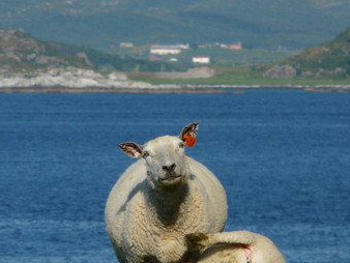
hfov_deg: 2.1
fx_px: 9643
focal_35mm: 953
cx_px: 82
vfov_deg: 1.6
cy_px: 230
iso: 100
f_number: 7.1
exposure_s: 1/400
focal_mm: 82.8
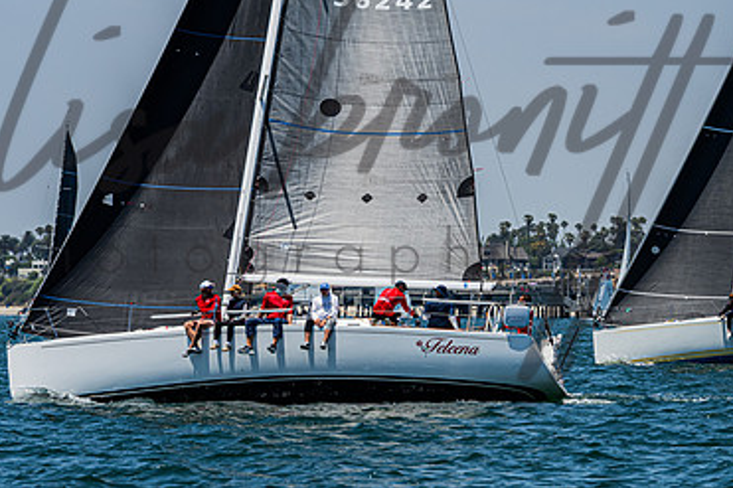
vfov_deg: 4.7
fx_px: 5902
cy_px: 112
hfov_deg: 7.1
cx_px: 388
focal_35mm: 290
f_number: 8
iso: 400
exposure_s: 1/1600
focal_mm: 160
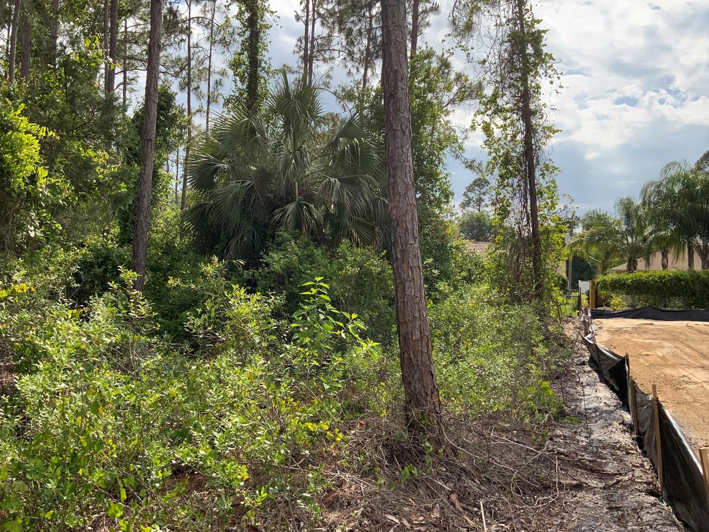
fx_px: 676
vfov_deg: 42.9
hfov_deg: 55.3
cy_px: 241
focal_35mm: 33
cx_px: 333
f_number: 1.8
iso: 16
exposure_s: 1/1848
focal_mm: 3
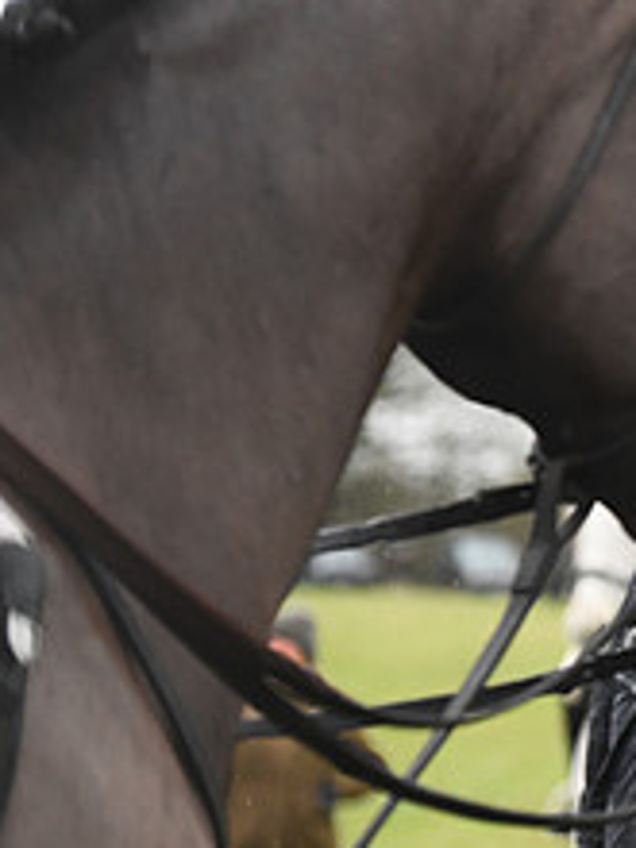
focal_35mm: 218
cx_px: 1114
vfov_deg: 9.1
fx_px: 5340
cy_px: 316
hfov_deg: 6.7
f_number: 3.5
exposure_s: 1/800
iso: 4000
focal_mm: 86
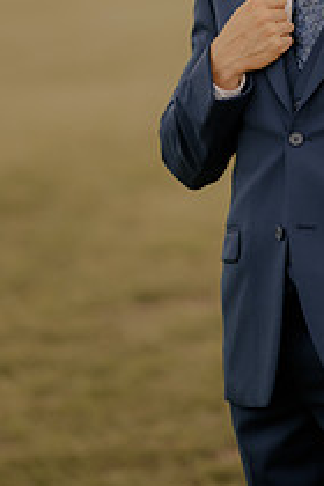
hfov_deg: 7.5
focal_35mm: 182
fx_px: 2457
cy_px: 2
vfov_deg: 11.2
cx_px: 308
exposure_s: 1/1600
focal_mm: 85
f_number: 1.4
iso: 64
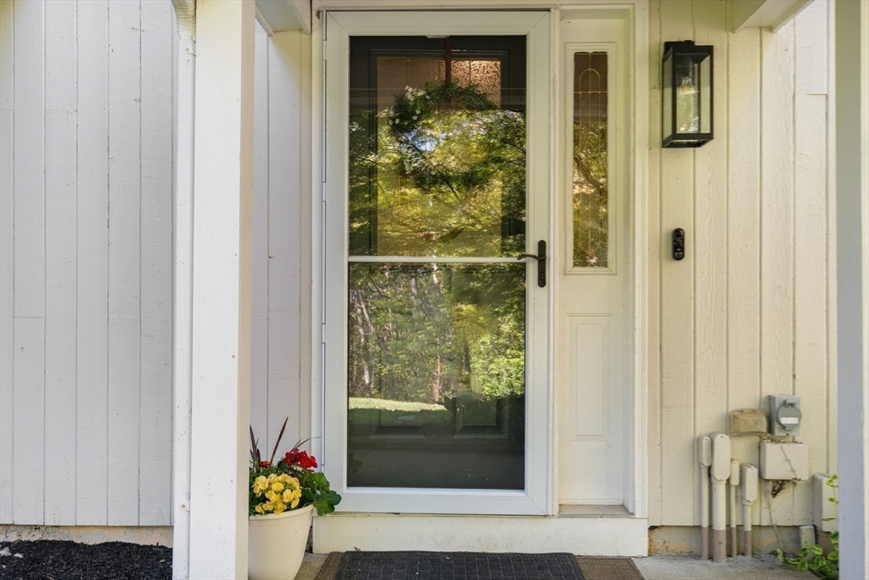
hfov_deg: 60.3
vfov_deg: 42.3
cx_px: 434
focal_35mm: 31
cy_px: 290
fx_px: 748
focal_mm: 31
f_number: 7.1
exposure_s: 1/60
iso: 320
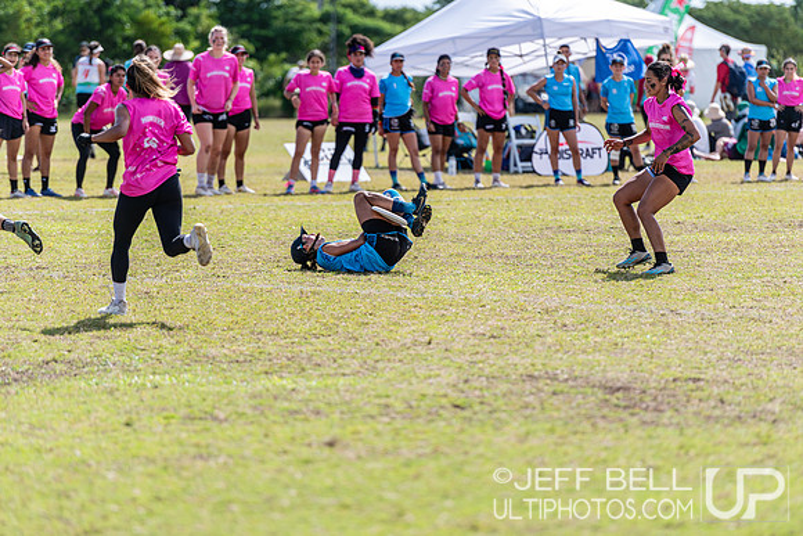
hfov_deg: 10.3
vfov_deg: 6.9
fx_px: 4462
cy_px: 268
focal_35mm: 200
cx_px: 402
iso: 80
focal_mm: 200
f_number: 3.2
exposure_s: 1/1250
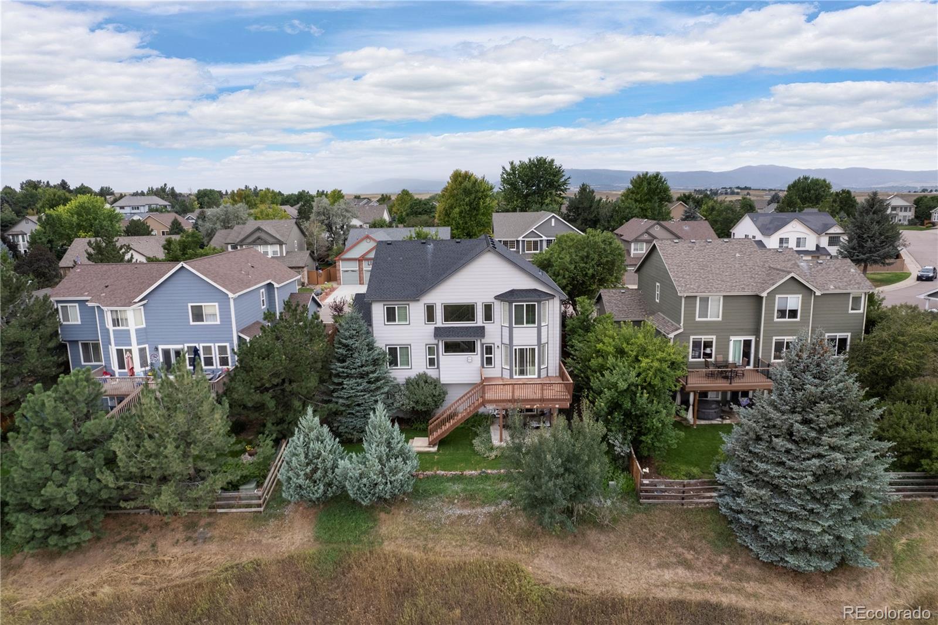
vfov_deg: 57.2
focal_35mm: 22
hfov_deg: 78.6
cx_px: 469
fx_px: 573
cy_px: 312
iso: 100
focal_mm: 8.38
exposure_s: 1/160
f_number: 2.8
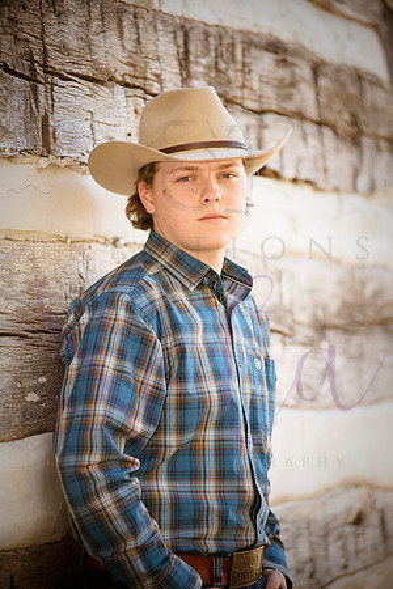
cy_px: 294
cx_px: 196
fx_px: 2784
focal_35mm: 170
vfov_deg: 12.1
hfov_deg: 8.1
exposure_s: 1/500
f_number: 3.5
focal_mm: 170
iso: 800
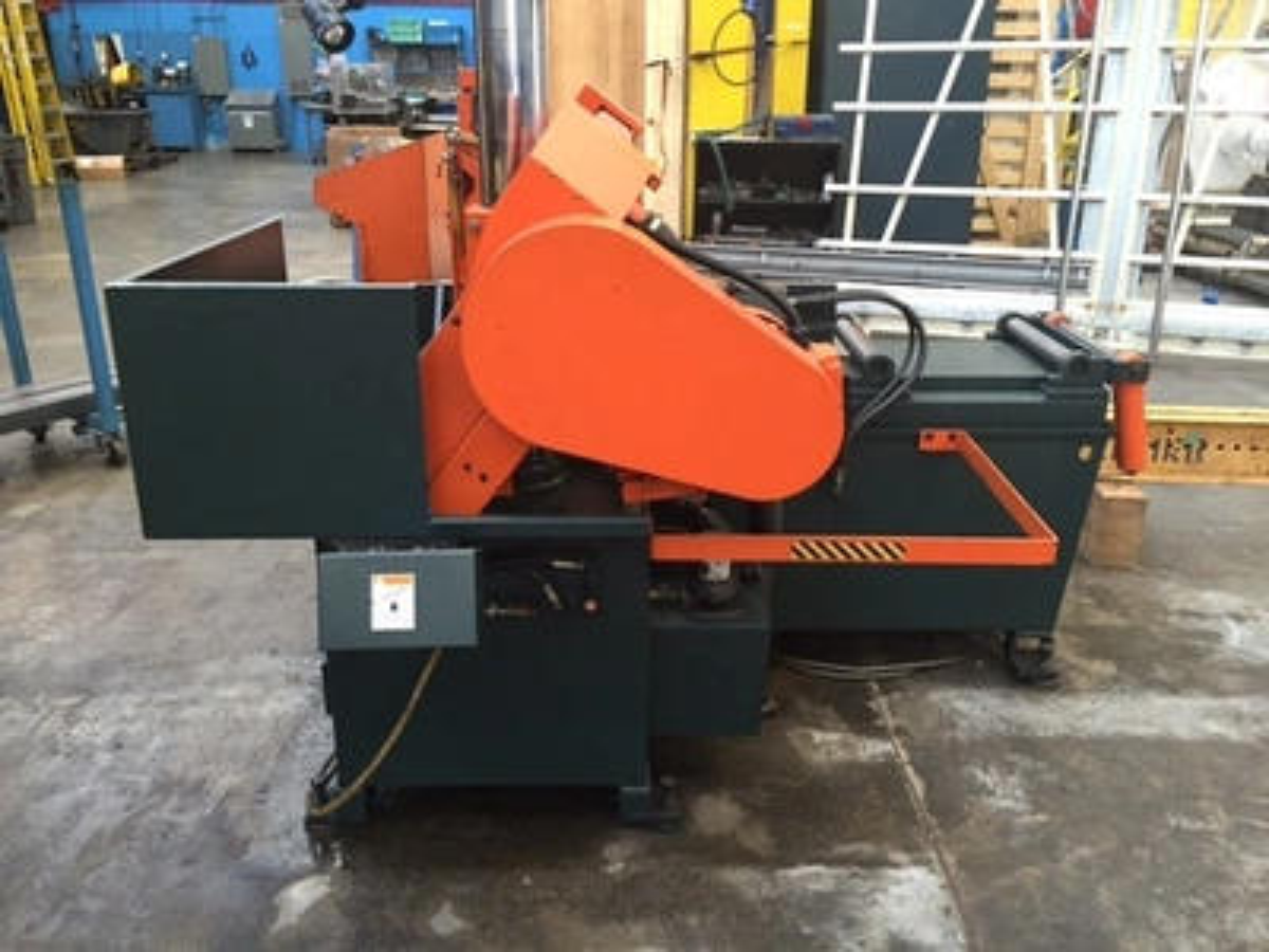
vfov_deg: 48.2
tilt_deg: -20.0
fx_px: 1063
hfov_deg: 61.7
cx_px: 634
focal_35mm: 29
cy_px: 476
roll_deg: -1.0
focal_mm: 4.15
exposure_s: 1/30
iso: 125
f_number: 2.2
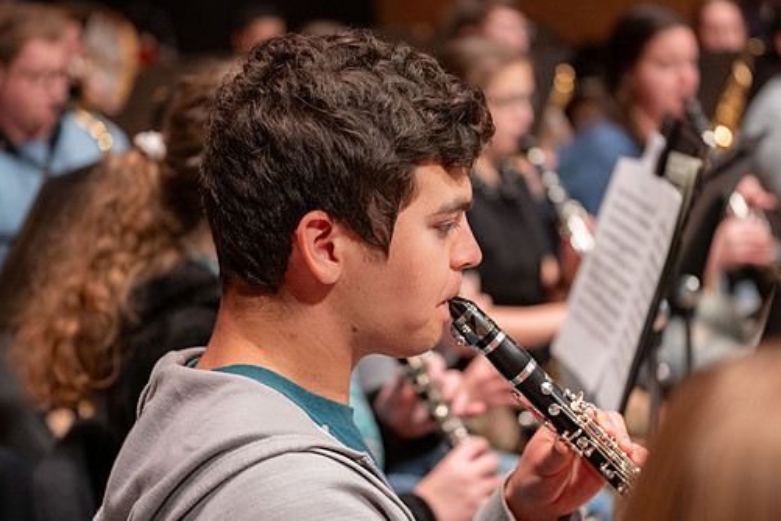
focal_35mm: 81
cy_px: 274
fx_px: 1757
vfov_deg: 16.9
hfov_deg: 25.0
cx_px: 438
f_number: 2.8
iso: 640
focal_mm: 70
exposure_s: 1/400
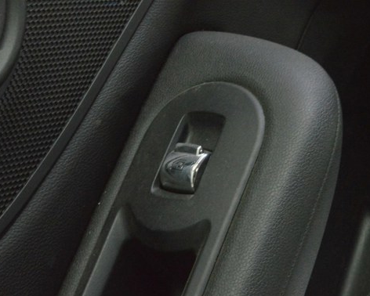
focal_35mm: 80
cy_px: 166
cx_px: 179
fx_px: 876
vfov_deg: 19.2
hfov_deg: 23.8
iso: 6400
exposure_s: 1/20
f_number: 20
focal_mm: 42
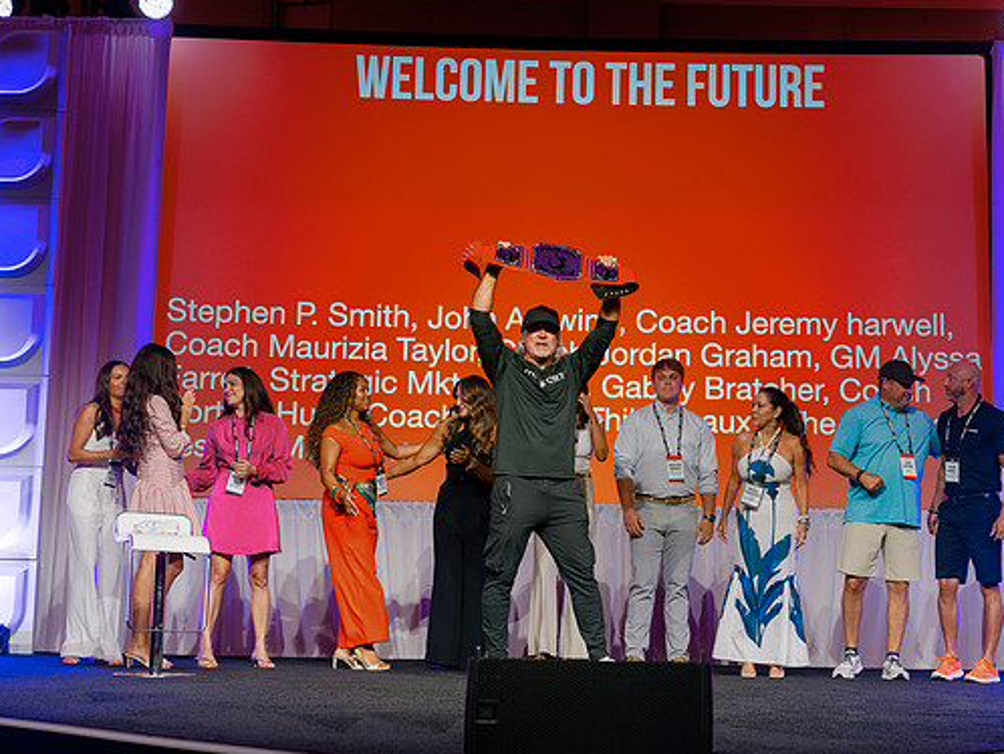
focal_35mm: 56
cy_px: 370
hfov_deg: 34.3
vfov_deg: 26.1
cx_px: 567
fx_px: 1625
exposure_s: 1/200
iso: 800
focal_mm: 50
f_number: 4
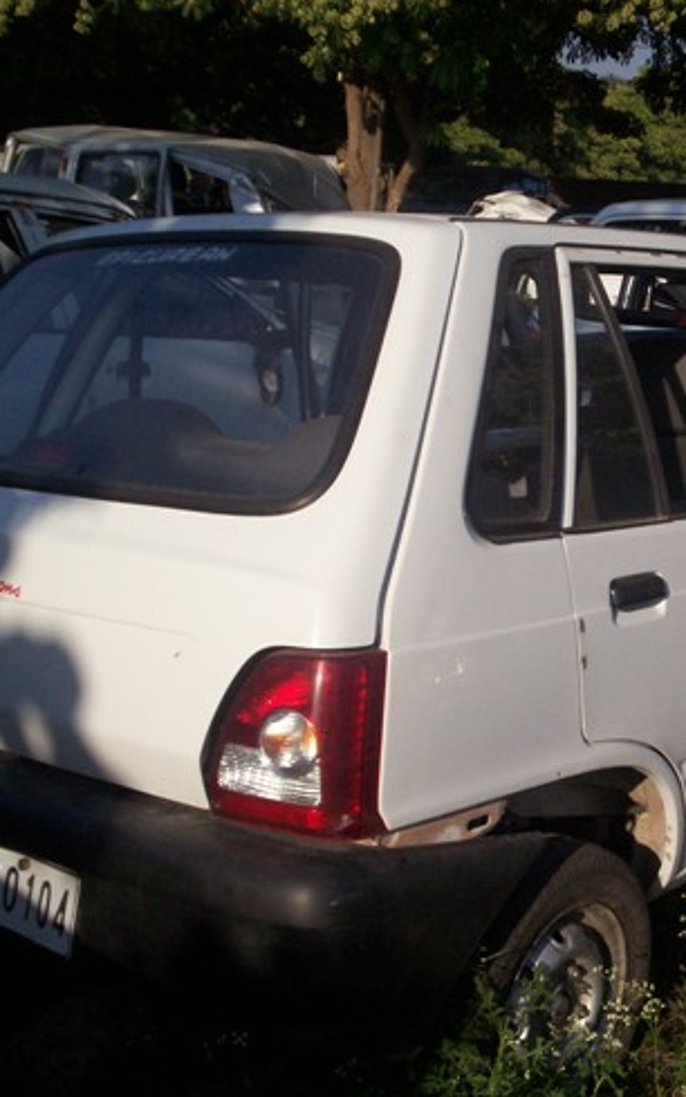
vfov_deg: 38.9
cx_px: 555
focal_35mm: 52
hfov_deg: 24.5
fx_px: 1554
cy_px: 547
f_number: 4.5
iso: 100
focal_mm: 5.9
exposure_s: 1/935
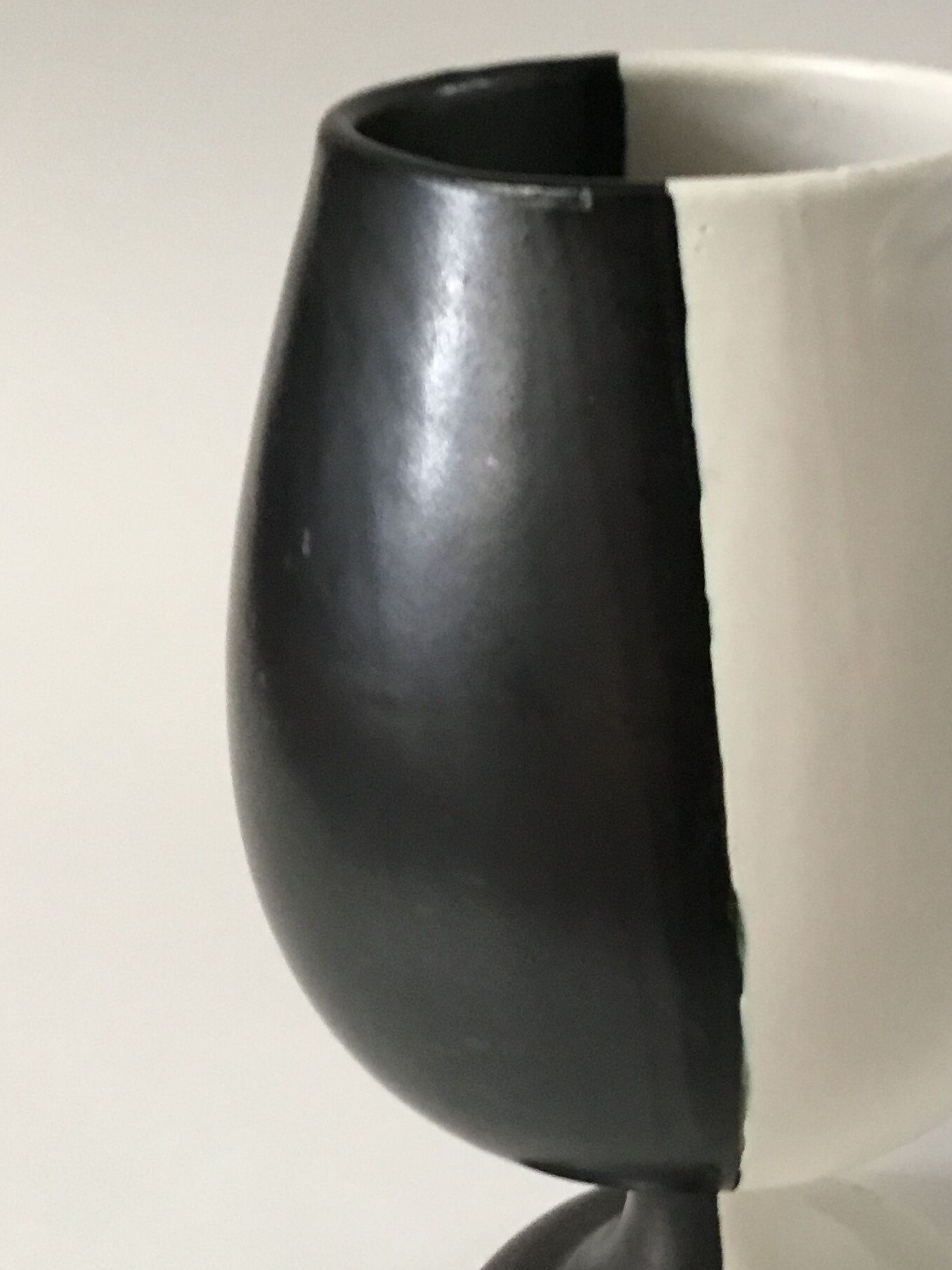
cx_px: 820
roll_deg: +0.5
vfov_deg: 34.4
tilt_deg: -27.2
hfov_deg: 25.4
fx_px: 2054
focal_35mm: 56
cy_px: 648
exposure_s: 1/33
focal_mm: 3.3
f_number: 2.4
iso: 160
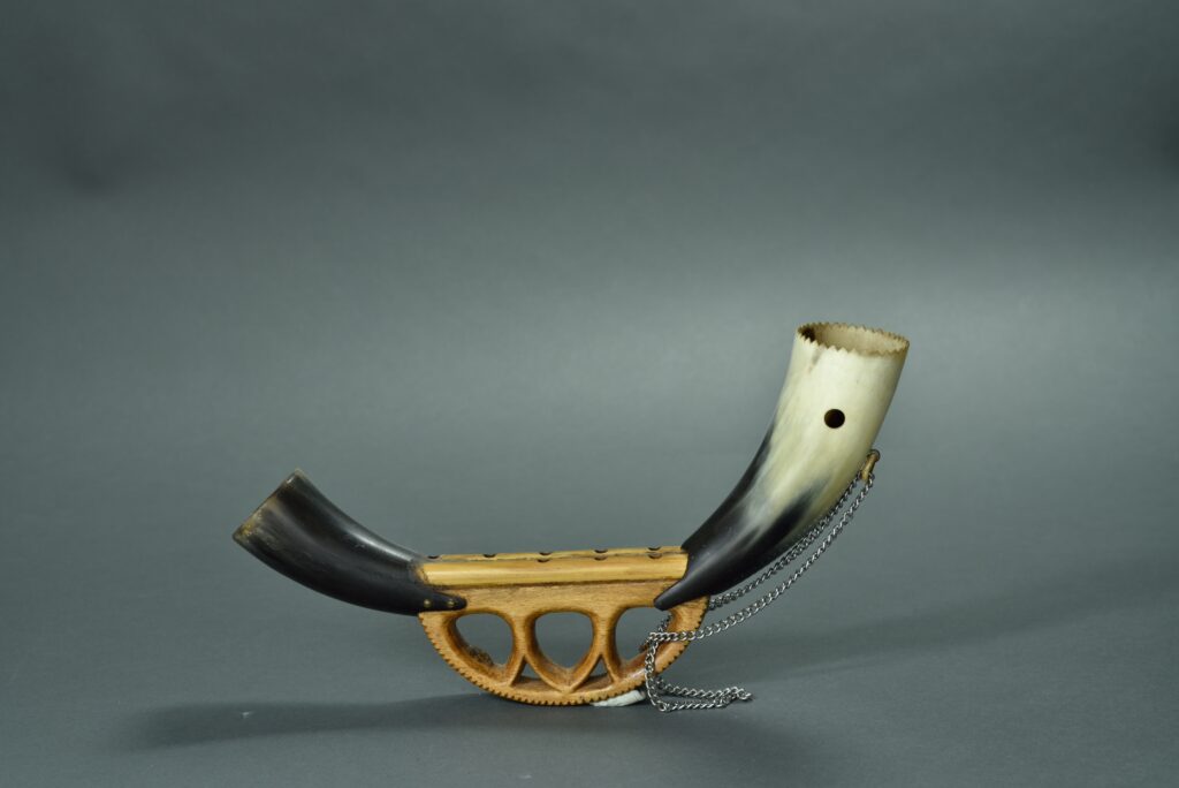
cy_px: 394
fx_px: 1638
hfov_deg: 39.6
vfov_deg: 27.0
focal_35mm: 50
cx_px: 590
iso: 100
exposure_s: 1/6
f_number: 8
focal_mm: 50
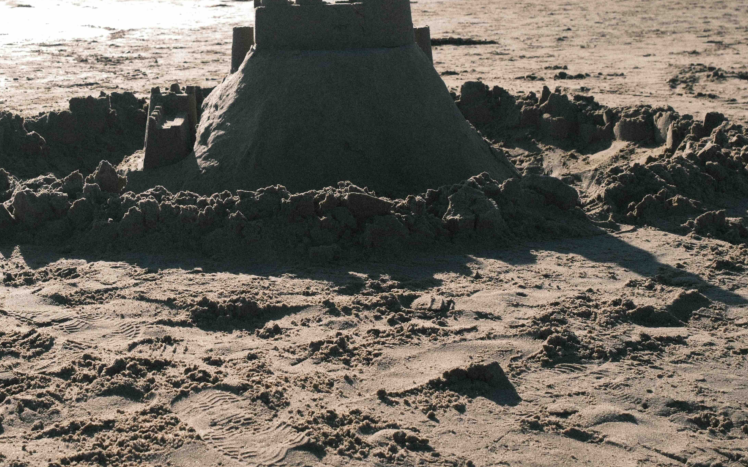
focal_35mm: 63
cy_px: 40
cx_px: 215
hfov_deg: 32.0
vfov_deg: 20.2
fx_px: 1284
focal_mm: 23
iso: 80
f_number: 5.6
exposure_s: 1/350
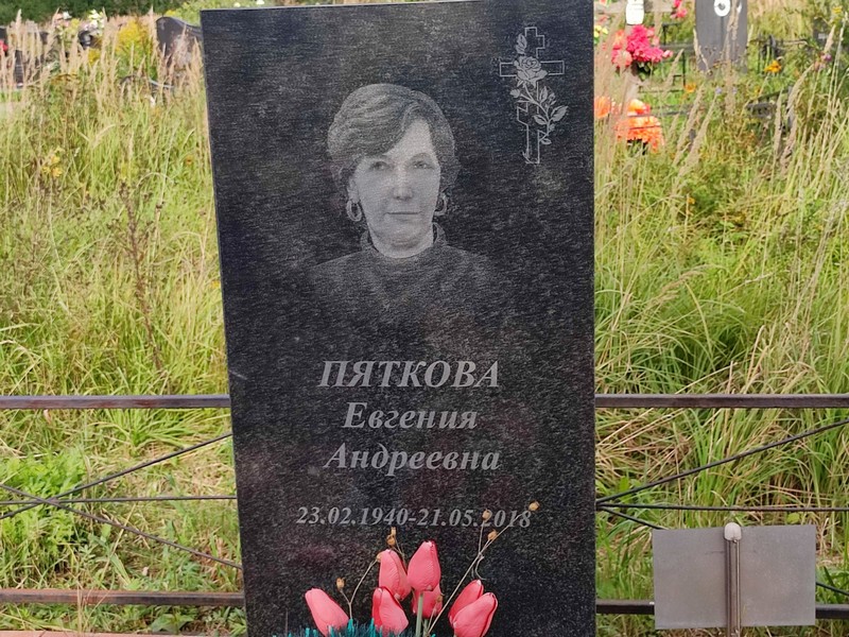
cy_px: 318
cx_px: 424
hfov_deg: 69.4
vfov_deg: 54.9
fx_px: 613
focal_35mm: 25
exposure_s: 1/245
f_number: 1.9
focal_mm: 6.04
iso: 50
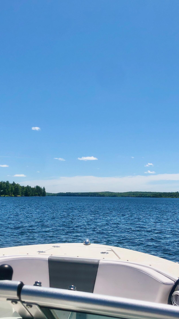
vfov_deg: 49.4
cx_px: 98
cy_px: 159
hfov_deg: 29.0
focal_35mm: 41
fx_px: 346
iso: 20
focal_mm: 4
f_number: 1.8
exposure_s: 1/3690
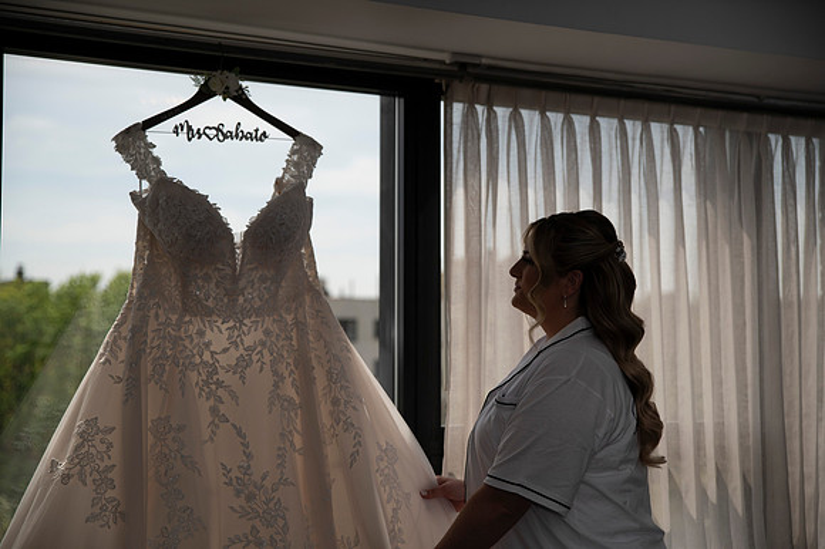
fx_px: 1328
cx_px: 412
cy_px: 274
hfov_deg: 34.5
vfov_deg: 23.4
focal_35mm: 58
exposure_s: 1/4000
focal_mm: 58
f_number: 2.8
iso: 400
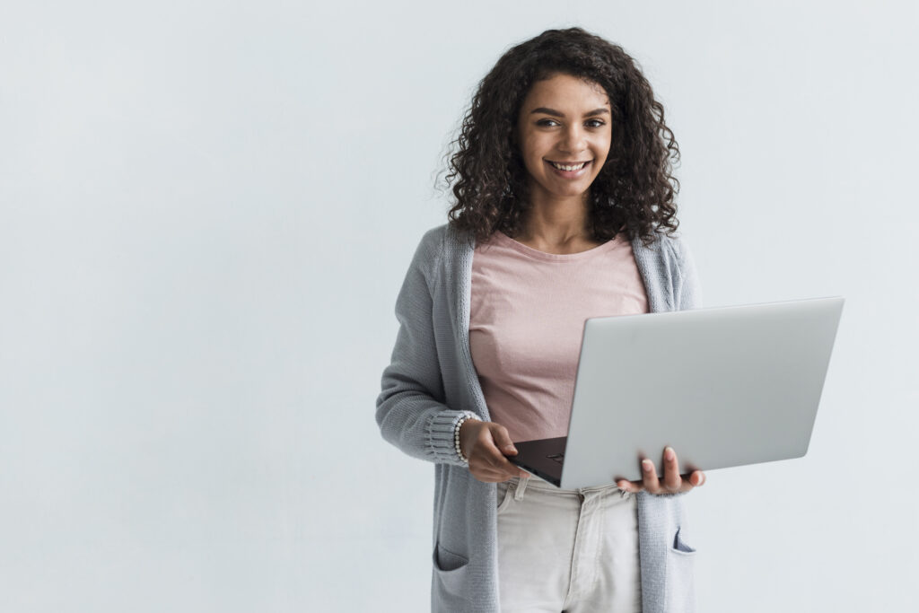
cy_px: 306
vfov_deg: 27.0
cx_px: 460
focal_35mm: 50
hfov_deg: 39.6
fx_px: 1276
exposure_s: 1/160
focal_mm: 50
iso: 320
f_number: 3.2
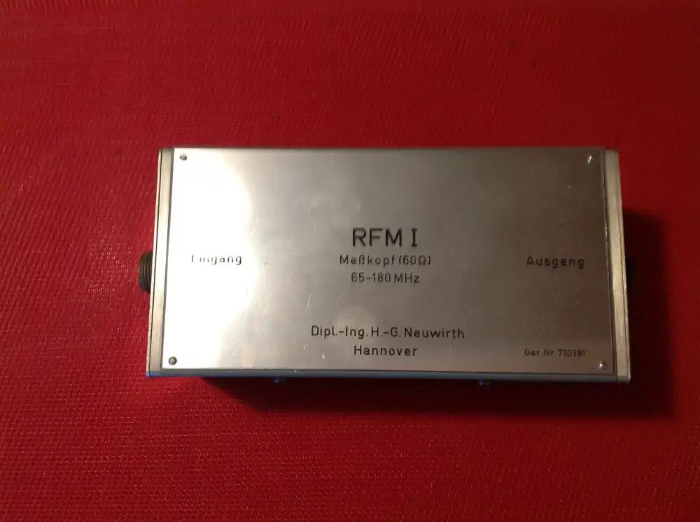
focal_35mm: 35
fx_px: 706
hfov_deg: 52.7
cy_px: 261
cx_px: 350
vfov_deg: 40.6
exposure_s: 1/15
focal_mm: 4.28
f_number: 2.4
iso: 80
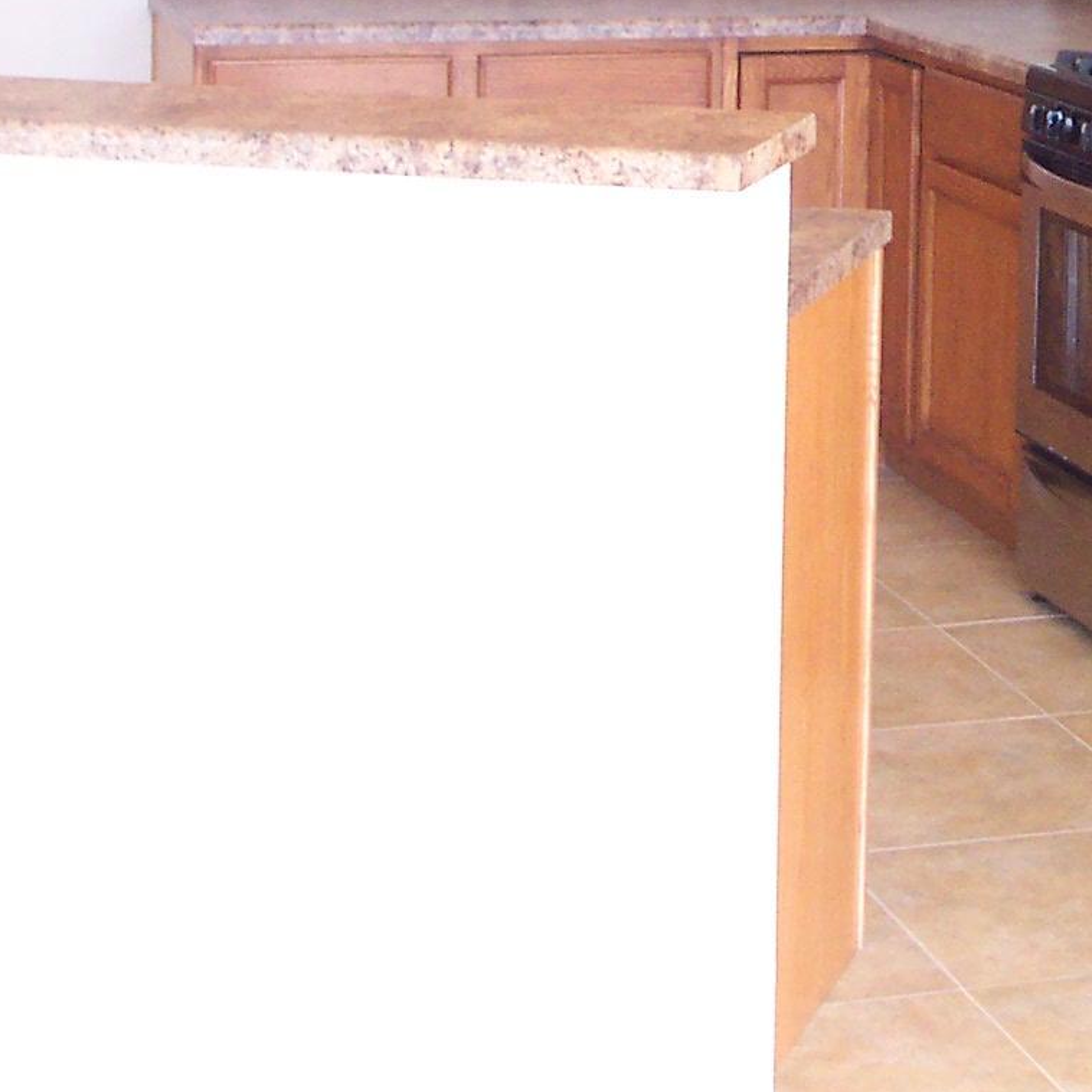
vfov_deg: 17.6
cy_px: -32
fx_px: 3426
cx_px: 1082
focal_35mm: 96
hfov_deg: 17.7
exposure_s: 1/60
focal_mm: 7.5
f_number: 2.8
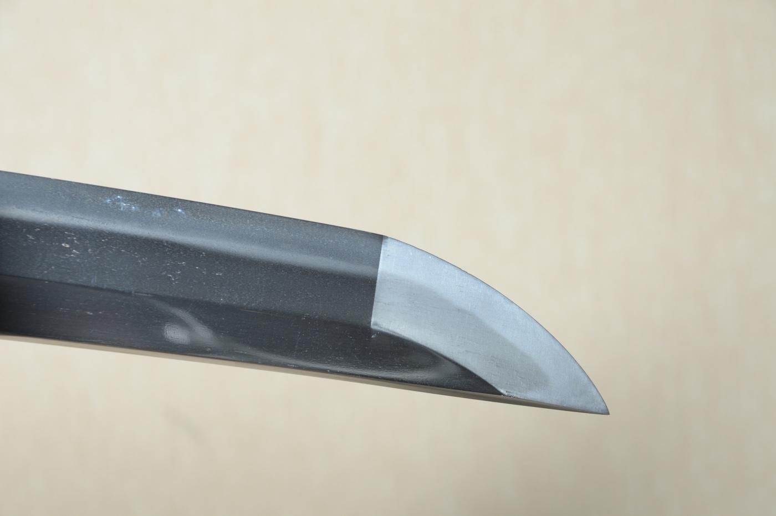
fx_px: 3392
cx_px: 388
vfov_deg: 8.7
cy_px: 258
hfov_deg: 13.1
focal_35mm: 158
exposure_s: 1/2
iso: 400
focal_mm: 105
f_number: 11
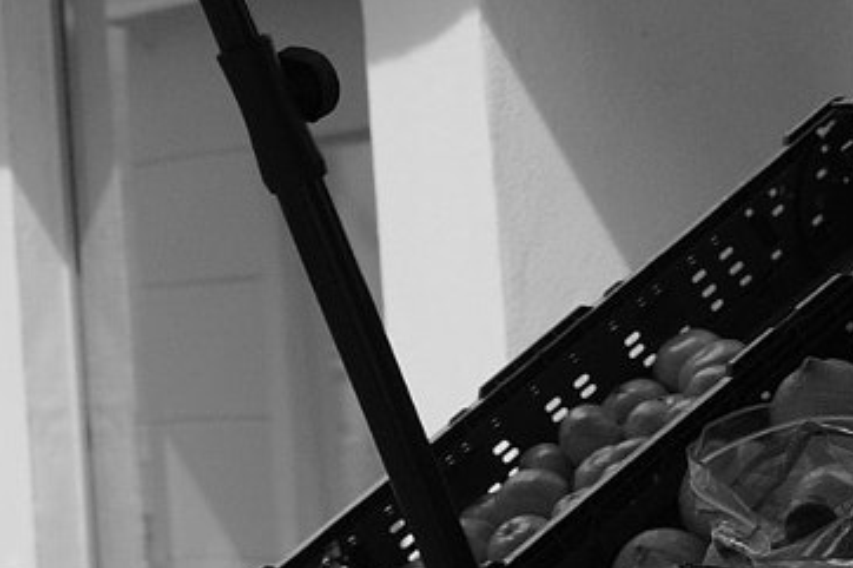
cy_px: -408
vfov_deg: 5.8
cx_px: 16
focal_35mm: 234
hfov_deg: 8.8
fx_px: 5542
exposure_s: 1/1700
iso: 800
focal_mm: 35
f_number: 5.6
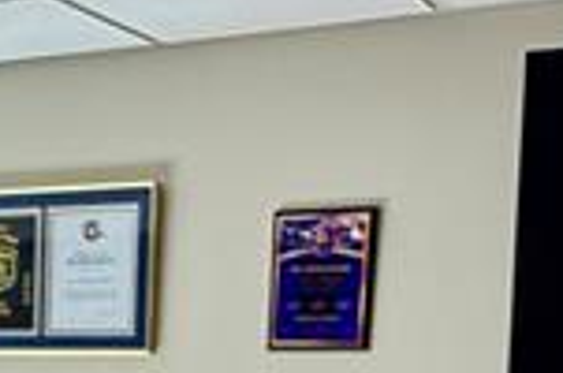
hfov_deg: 19.5
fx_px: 1545
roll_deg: +0.1
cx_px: -101
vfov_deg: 12.4
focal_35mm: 99
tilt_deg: -11.5
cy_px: 705
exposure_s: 1/120
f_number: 2.2
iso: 320
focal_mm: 2.22
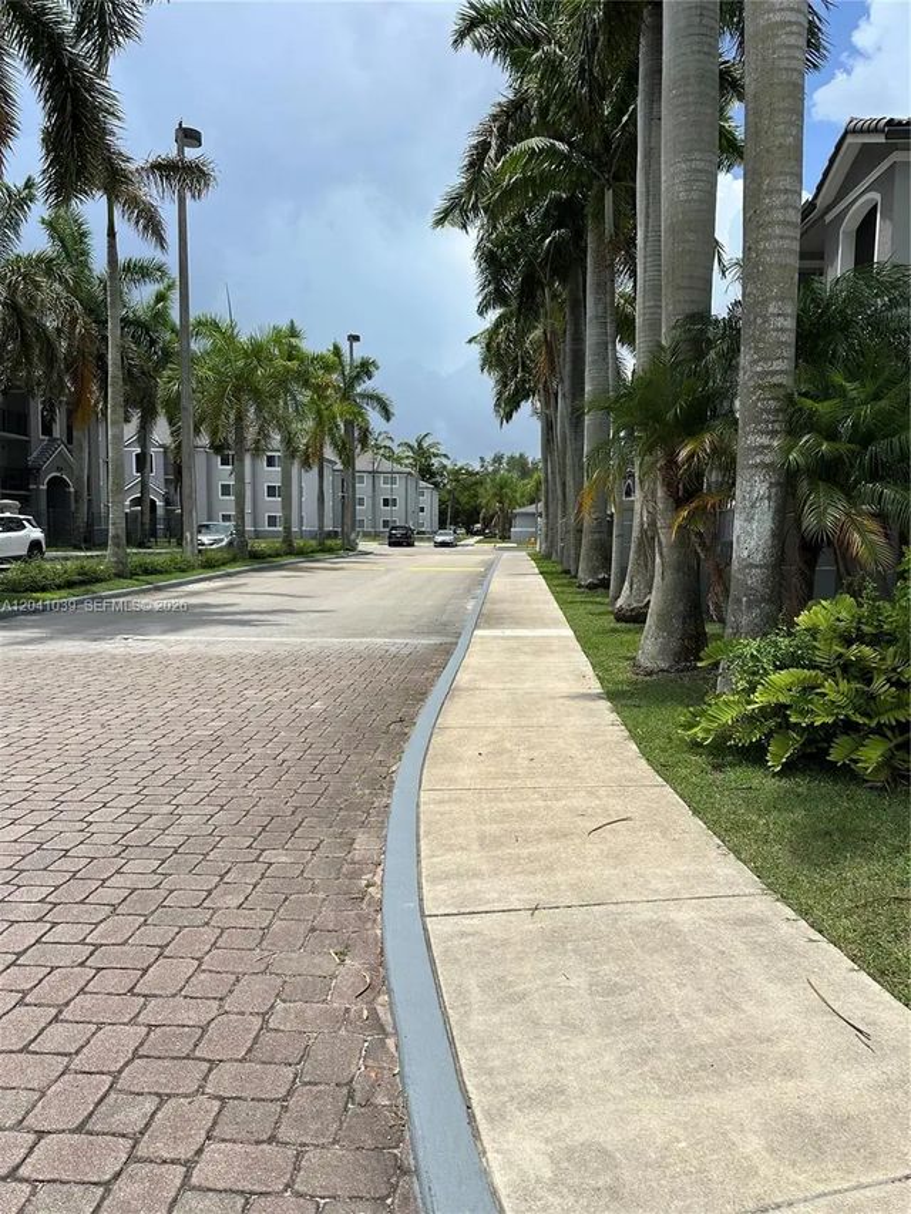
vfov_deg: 71.6
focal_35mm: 24
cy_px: 607
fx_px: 842
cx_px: 456
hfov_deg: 56.8
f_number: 1.78
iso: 80
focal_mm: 6.86
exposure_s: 1/4184
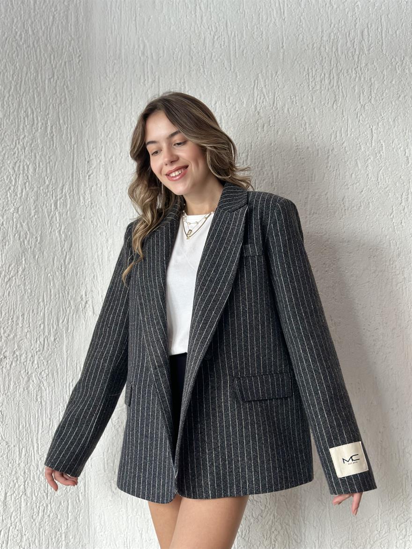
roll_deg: +1.1
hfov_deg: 30.3
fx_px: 762
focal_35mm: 48
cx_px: 206
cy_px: 274
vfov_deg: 39.7
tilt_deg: +2.8
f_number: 1.78
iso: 125
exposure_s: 1/81
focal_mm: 6.86
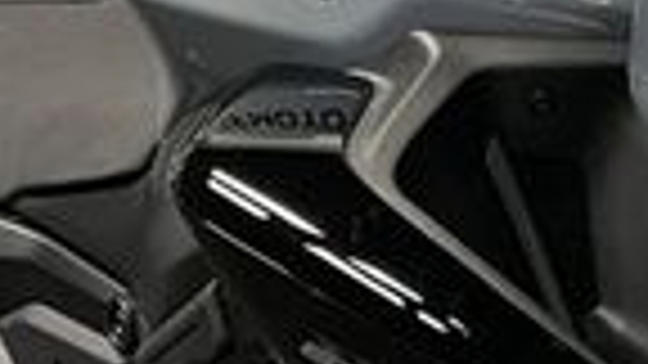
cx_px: 1112
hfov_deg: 15.1
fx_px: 2165
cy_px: 319
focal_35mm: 126
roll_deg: -0.1
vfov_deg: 9.6
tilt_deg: -15.0
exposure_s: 1/50
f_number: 1.6
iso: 100
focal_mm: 5.1
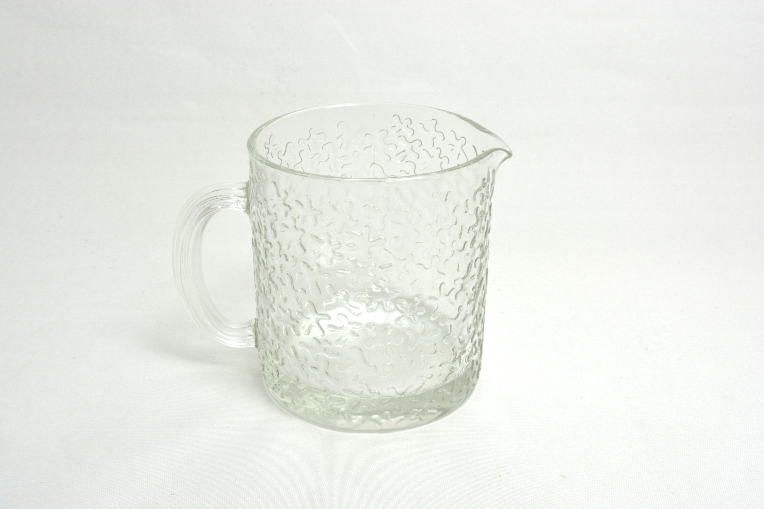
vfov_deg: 29.9
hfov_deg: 43.6
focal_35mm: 45
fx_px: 955
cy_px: 254
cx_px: 382
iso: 400
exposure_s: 2
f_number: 19
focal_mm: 30
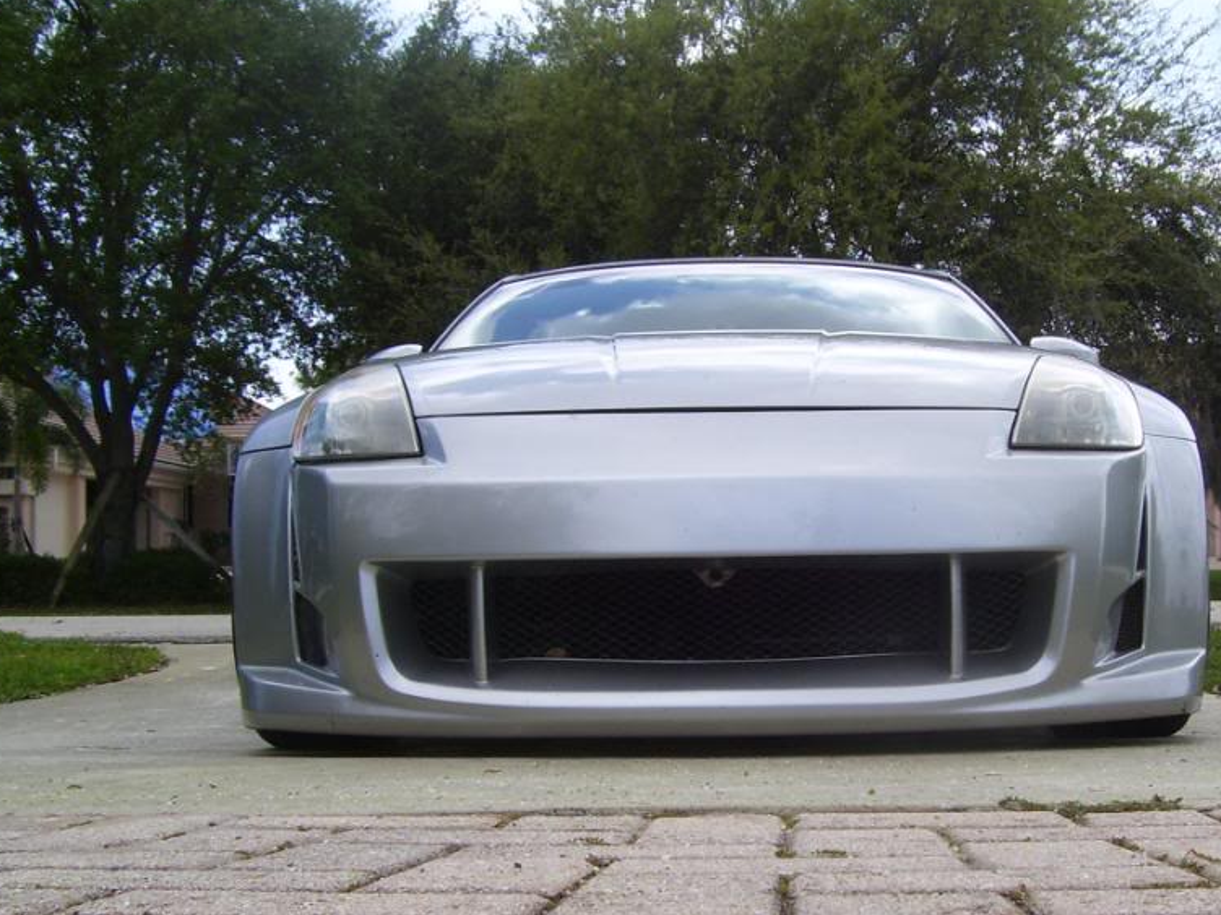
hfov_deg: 38.7
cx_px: 755
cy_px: 553
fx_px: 1728
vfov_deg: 29.6
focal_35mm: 49
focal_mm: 6
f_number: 4.8
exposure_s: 1/500
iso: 80
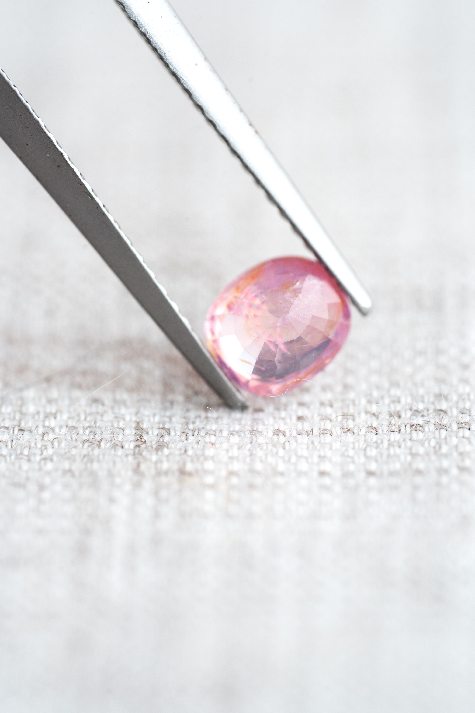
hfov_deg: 13.2
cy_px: 343
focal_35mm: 104
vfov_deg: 19.6
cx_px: 270
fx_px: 2058
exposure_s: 1/6
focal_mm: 90
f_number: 6.3
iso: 100
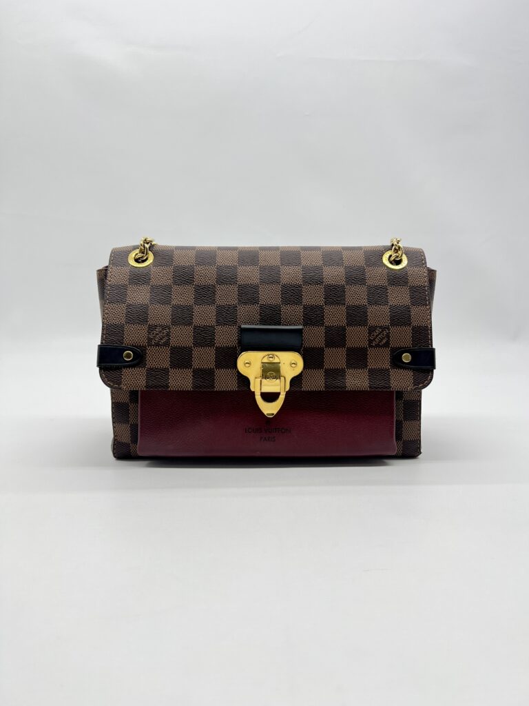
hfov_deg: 53.1
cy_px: 353
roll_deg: -0.6
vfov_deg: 67.3
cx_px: 264
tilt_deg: -9.4
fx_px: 530
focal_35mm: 26
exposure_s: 1/128
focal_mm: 5.7
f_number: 1.5
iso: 32
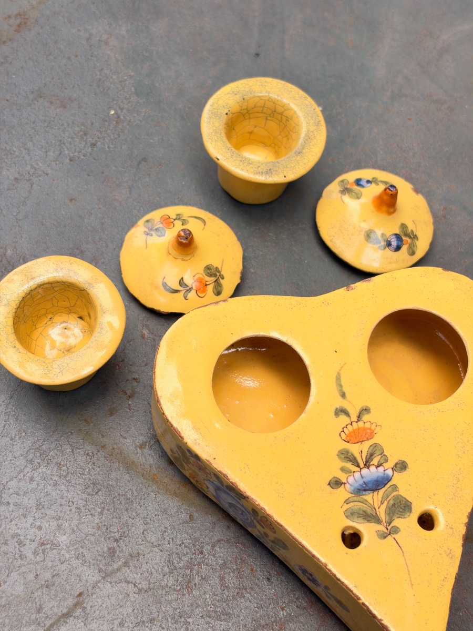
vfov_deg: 39.7
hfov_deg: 30.3
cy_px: 316
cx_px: 236
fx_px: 875
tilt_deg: -58.8
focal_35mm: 48
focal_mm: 6.93
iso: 64
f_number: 1.8
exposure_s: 1/464
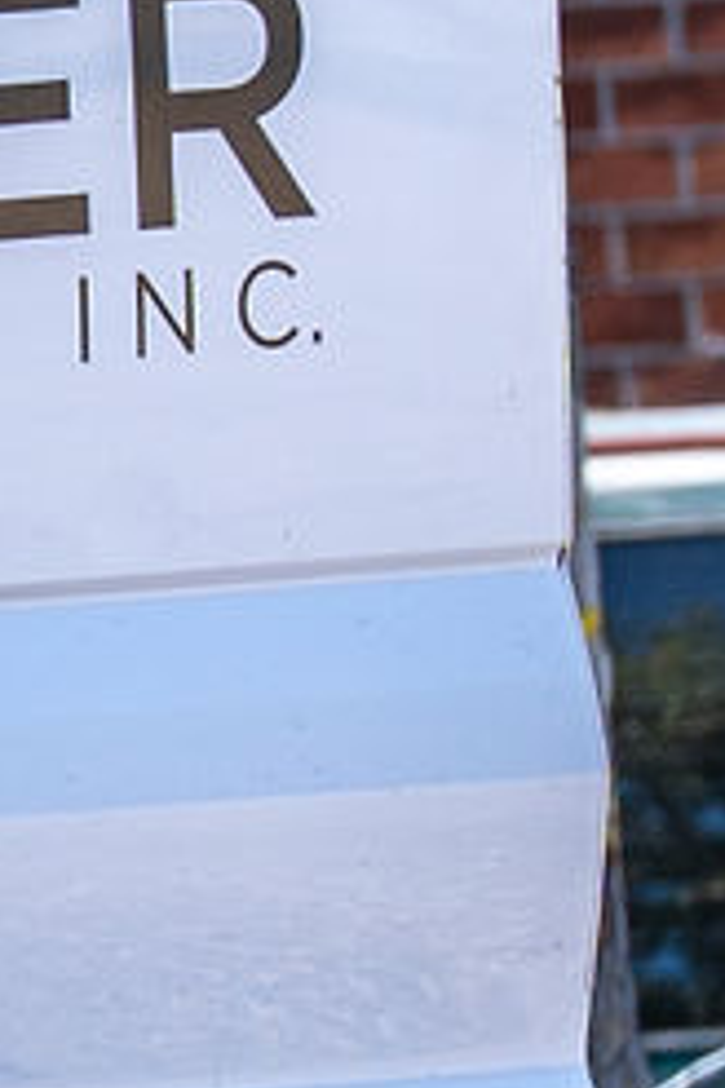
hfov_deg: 0.9
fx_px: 46366
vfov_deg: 1.3
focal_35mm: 1535
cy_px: 301
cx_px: -641
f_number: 9
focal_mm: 164
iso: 100
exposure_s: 1/230
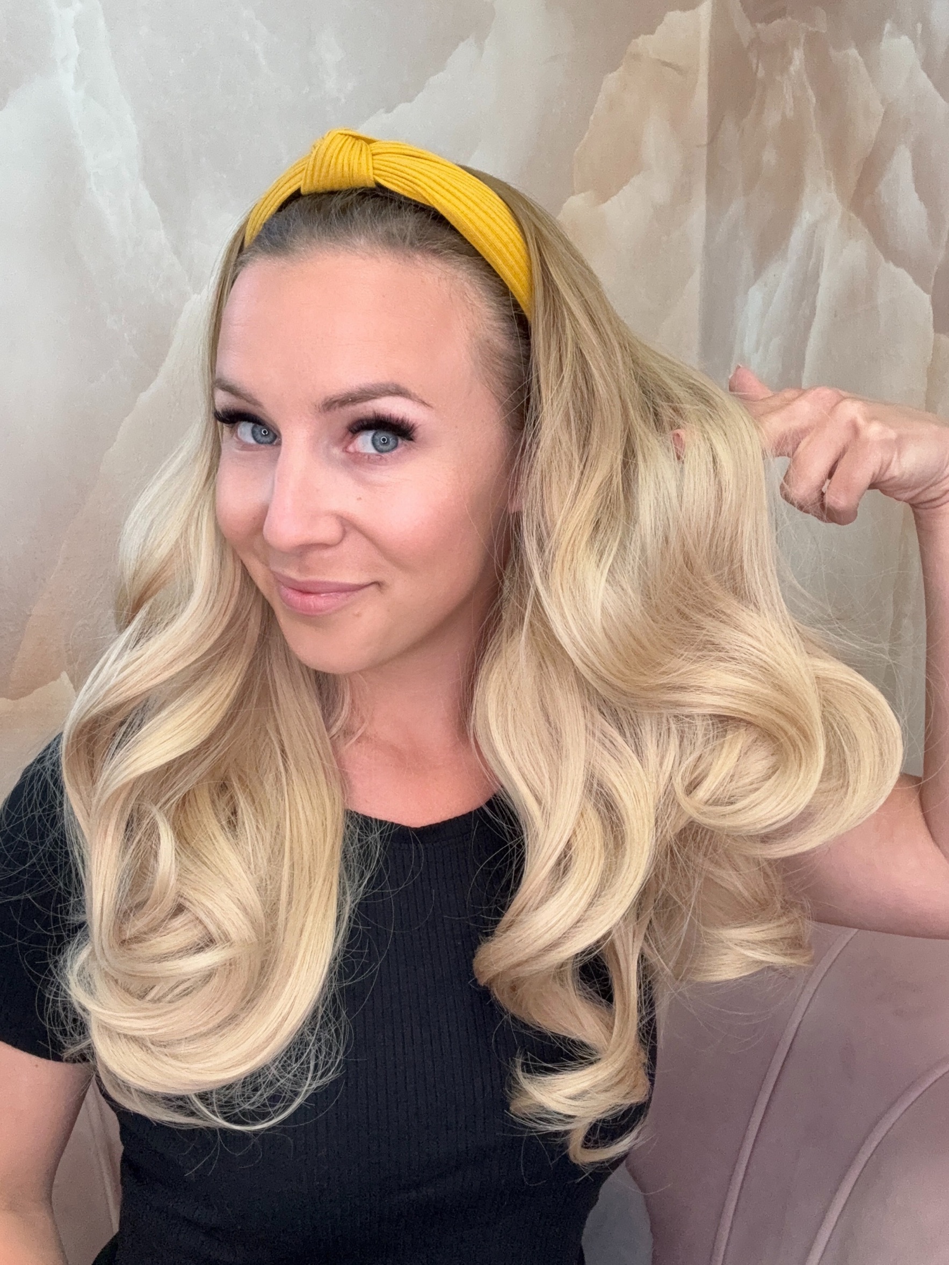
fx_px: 1097
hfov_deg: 46.8
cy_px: 632
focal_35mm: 30
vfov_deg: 60.0
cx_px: 474
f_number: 1.9
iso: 80
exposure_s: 1/120
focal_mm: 2.69
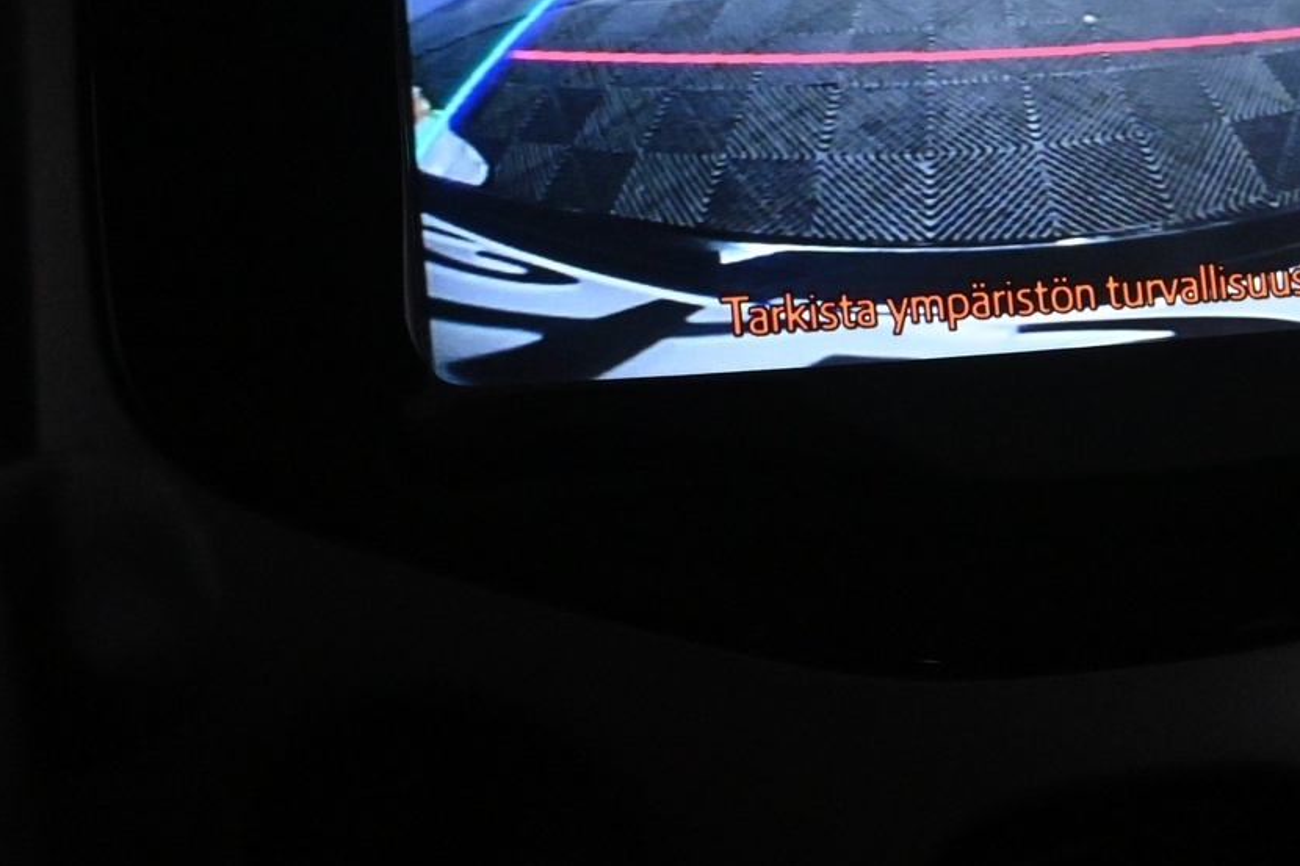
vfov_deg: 16.4
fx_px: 2960
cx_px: 990
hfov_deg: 24.5
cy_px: 66
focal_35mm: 82
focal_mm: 28
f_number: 7.1
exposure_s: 1/320
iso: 5000
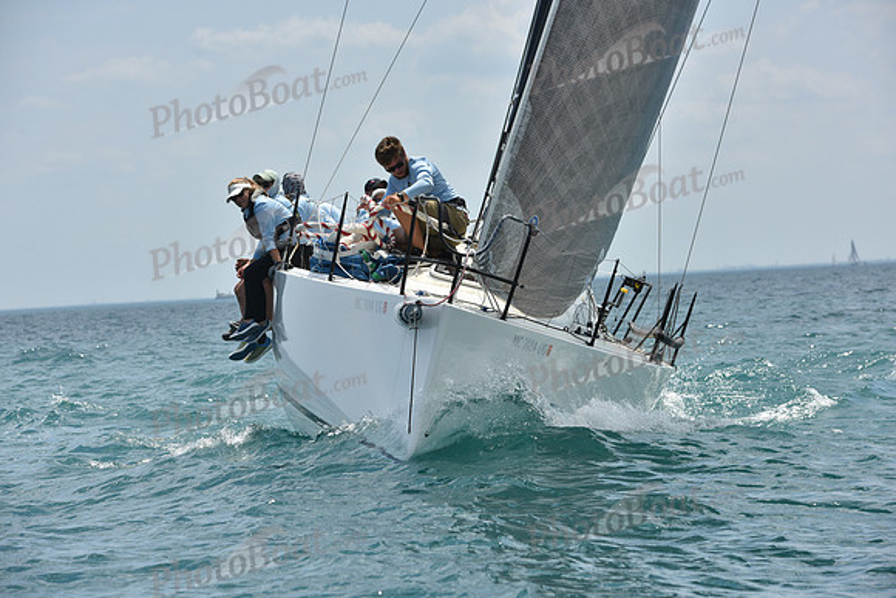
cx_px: 448
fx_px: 3485
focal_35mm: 140
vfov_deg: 9.8
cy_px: 299
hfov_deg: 14.7
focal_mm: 140
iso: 250
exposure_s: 1/1250
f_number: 8
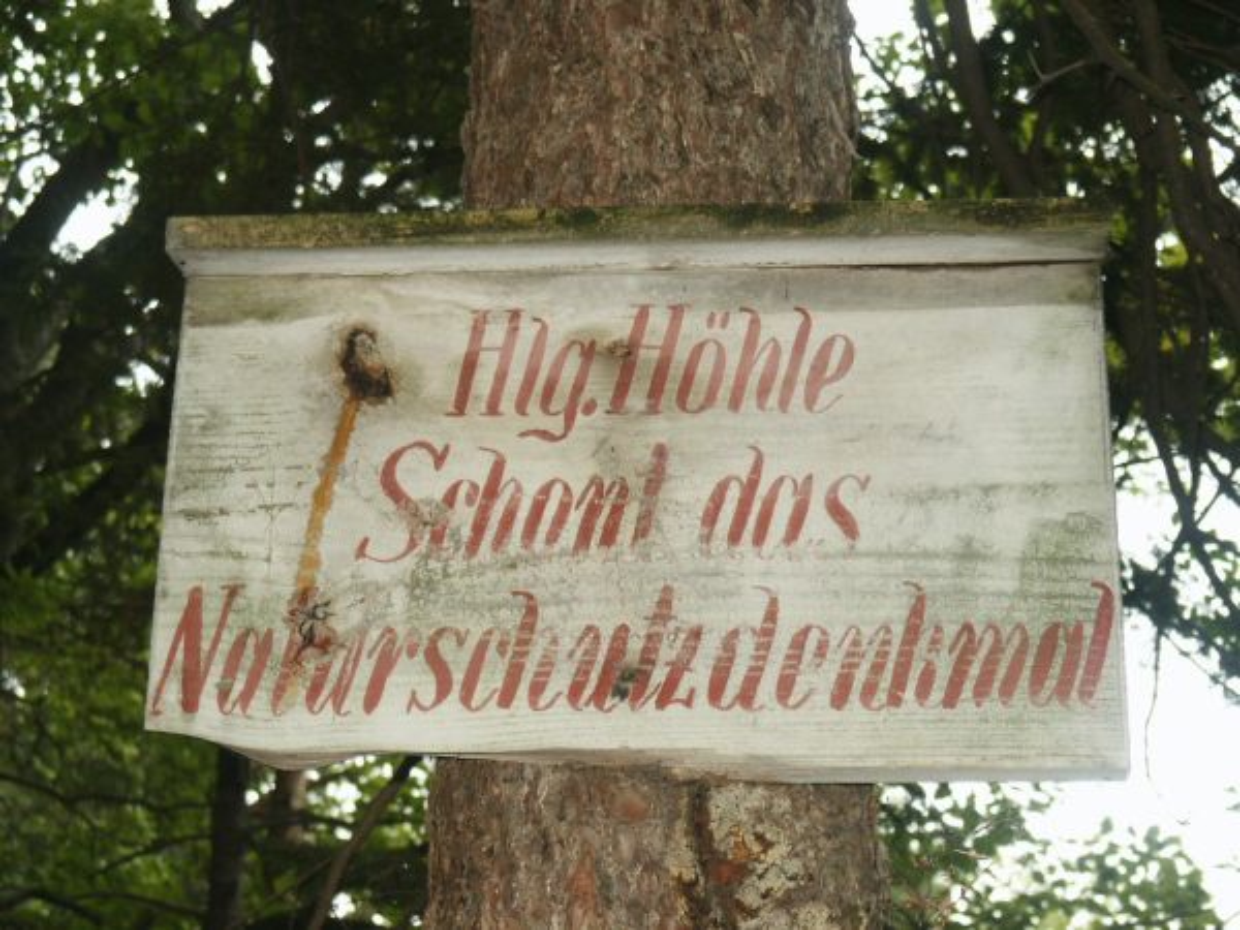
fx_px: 3224
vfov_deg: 16.4
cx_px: 620
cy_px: 465
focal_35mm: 90
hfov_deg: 21.8
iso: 200
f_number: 3.6
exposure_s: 1/90
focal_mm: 17.93
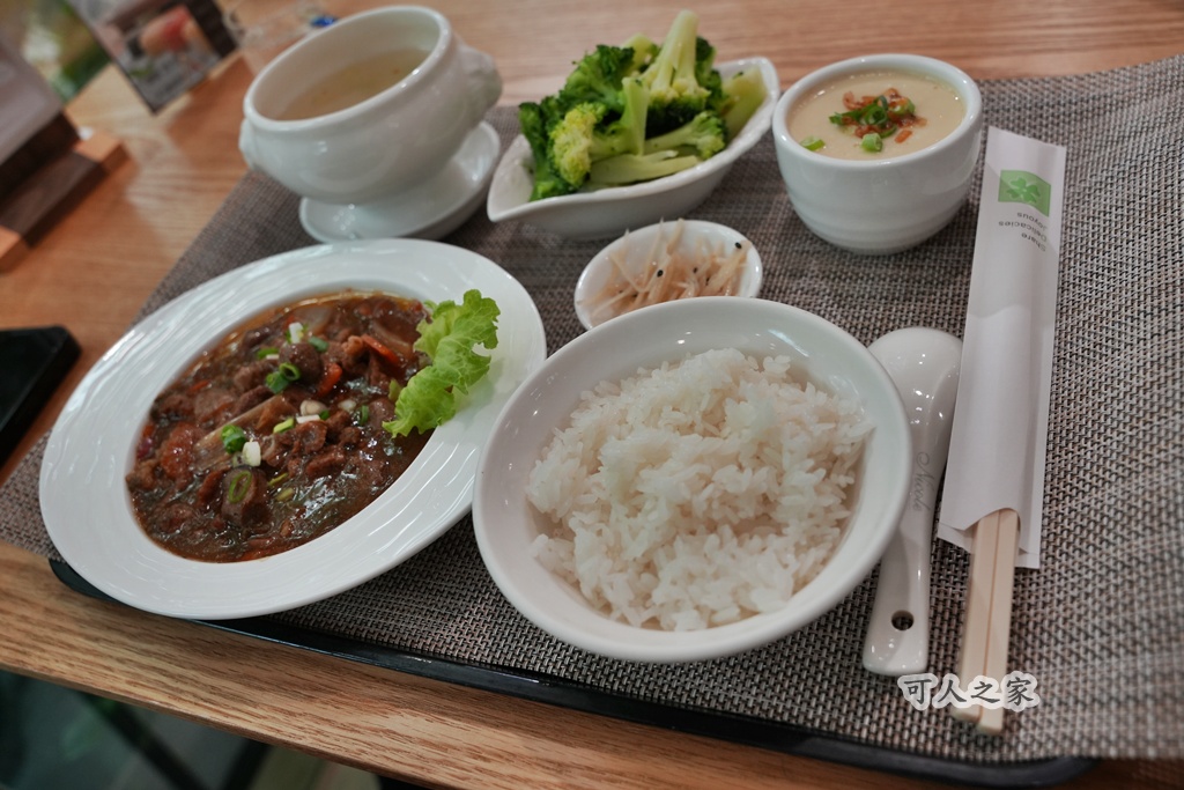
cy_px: 395
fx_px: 1039
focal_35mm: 32
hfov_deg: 59.3
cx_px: 592
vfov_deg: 41.6
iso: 1000
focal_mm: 31.6
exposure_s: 1/125
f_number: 5.6
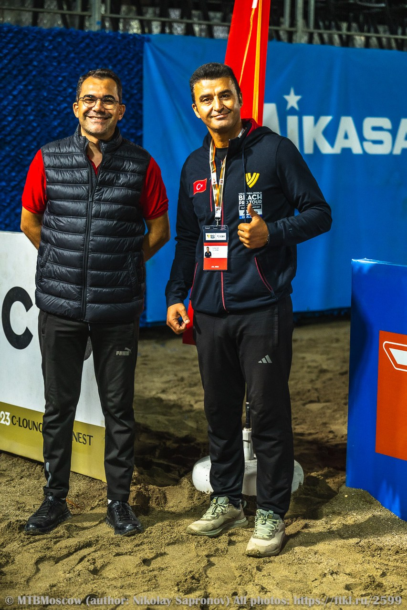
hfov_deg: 16.1
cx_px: 204
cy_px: 305
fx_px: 1442
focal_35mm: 85
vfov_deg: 23.9
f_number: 3.2
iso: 1250
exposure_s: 1/800
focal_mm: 85
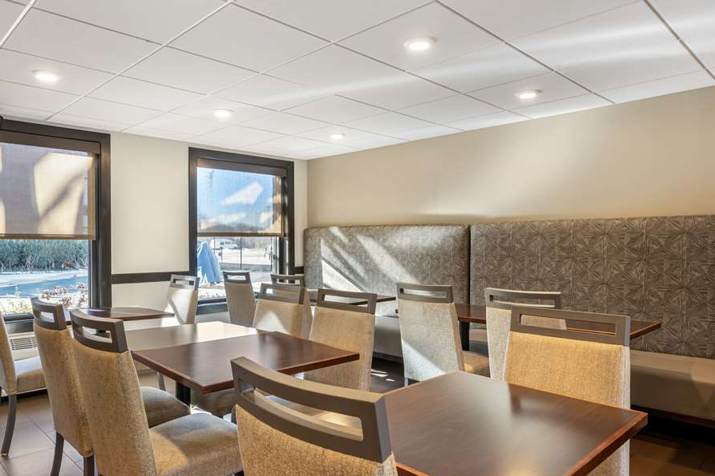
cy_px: 258
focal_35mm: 24
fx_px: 476
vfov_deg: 53.0
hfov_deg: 73.6
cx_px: 321
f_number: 10
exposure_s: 1/13
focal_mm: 21
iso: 200
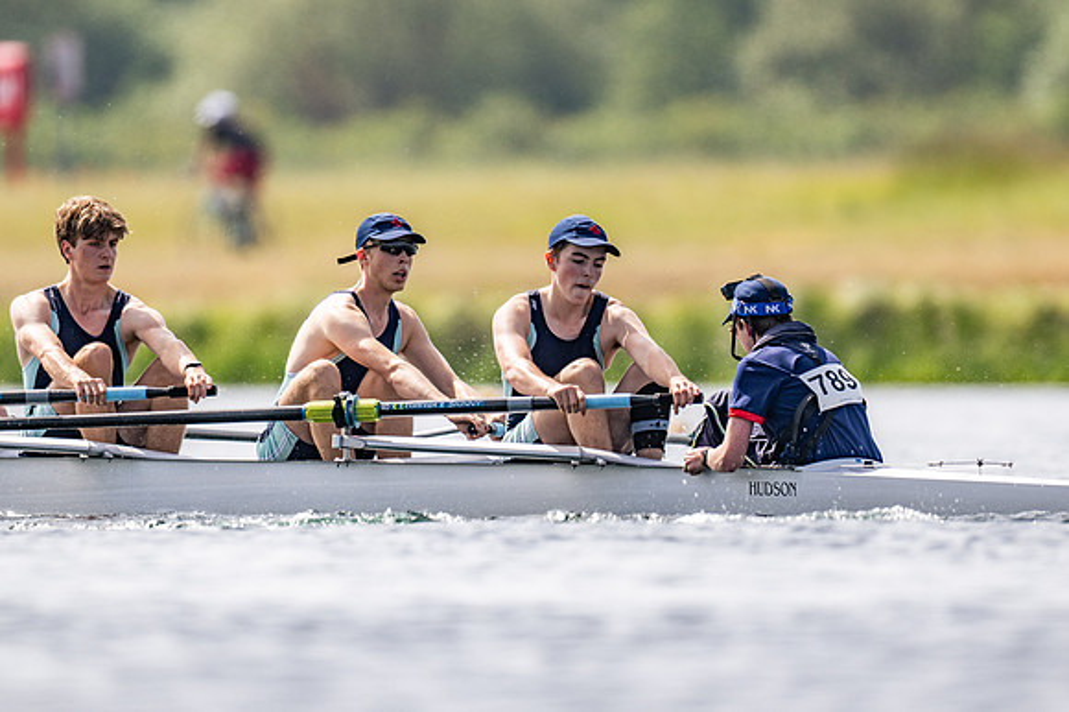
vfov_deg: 1.5
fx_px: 26715
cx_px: 534
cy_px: 356
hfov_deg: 2.3
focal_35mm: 900
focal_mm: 600
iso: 180
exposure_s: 1/2500
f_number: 4
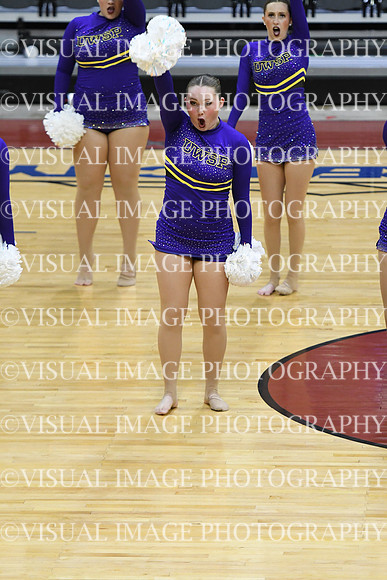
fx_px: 3626
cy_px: 290
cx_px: 194
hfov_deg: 6.1
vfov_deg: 9.1
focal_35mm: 225
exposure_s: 1/400
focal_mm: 150
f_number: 2.8
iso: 3200
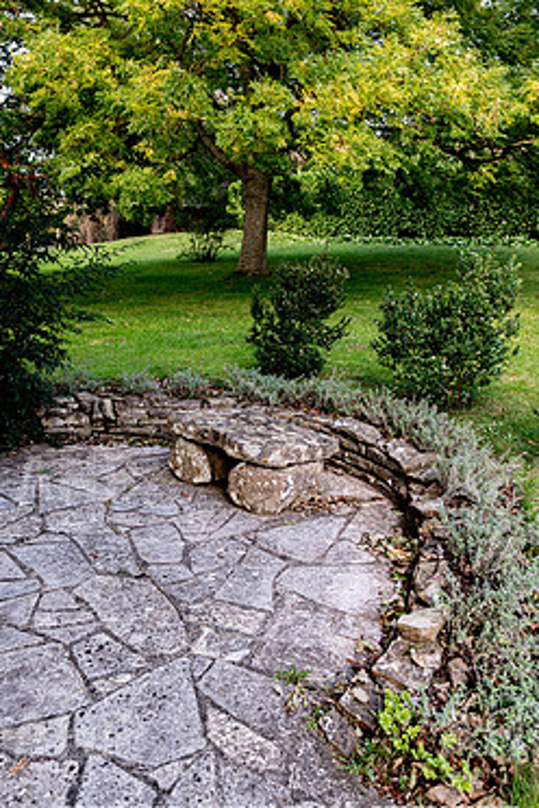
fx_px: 651
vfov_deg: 63.3
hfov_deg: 44.9
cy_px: 341
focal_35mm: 29
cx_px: 289
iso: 400
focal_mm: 24
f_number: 5
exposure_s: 1/250
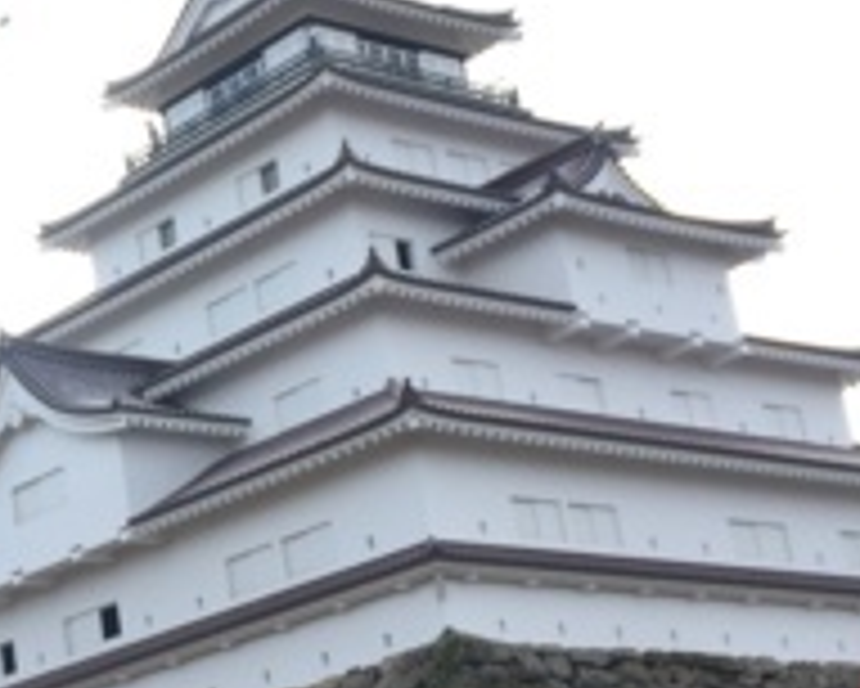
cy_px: 333
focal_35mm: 89
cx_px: -113
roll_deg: +5.4
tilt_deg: +17.2
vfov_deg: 17.3
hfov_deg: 20.4
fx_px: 2266
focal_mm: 4.15
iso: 32
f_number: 2.2
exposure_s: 1/520
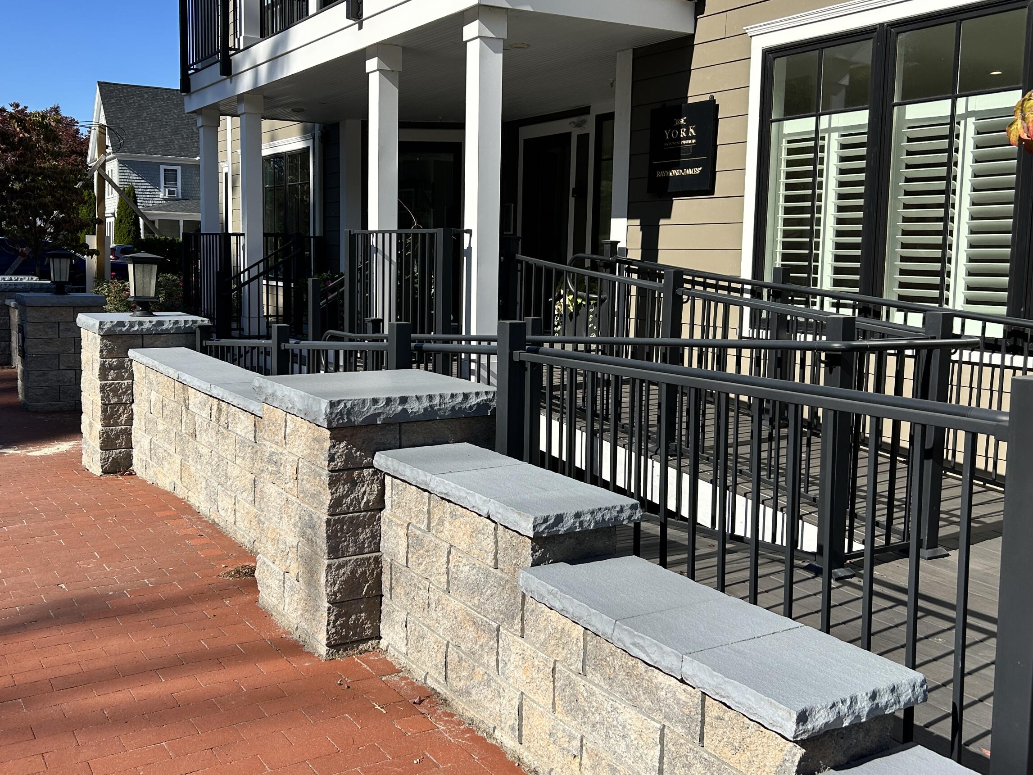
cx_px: 460
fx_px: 1015
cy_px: 345
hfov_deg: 53.8
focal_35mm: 34
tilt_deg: -4.9
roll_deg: -0.9
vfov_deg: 41.7
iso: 50
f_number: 1.5
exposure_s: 1/3571
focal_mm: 5.7
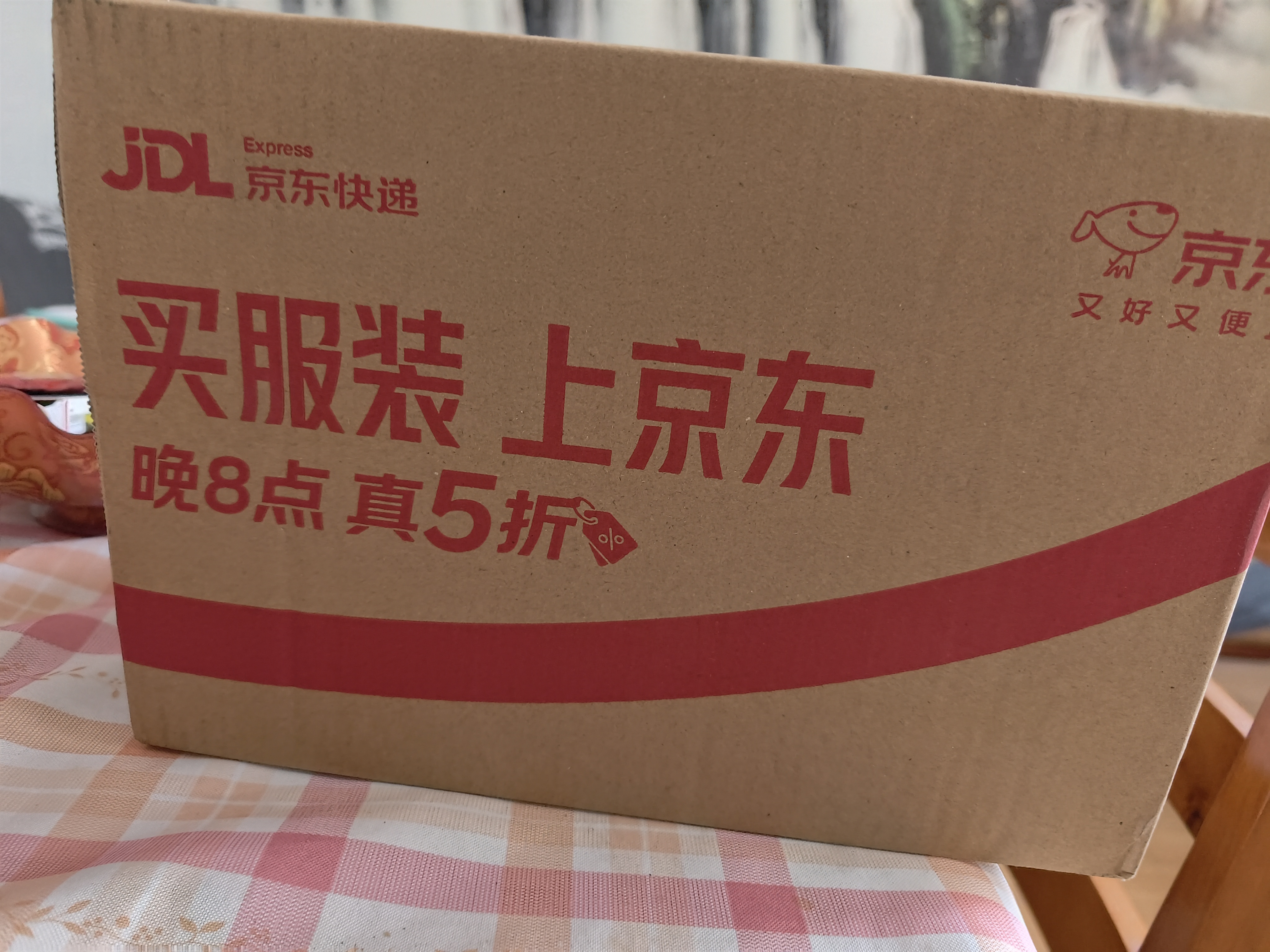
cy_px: 476
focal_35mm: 24
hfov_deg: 71.6
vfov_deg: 56.8
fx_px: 881
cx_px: 635
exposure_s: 1/50
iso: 167
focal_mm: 7
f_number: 1.57
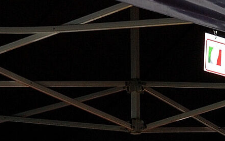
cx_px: 38
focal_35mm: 289
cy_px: 264
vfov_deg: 4.5
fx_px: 1772
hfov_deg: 7.3
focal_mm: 35
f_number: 8
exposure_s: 1/320
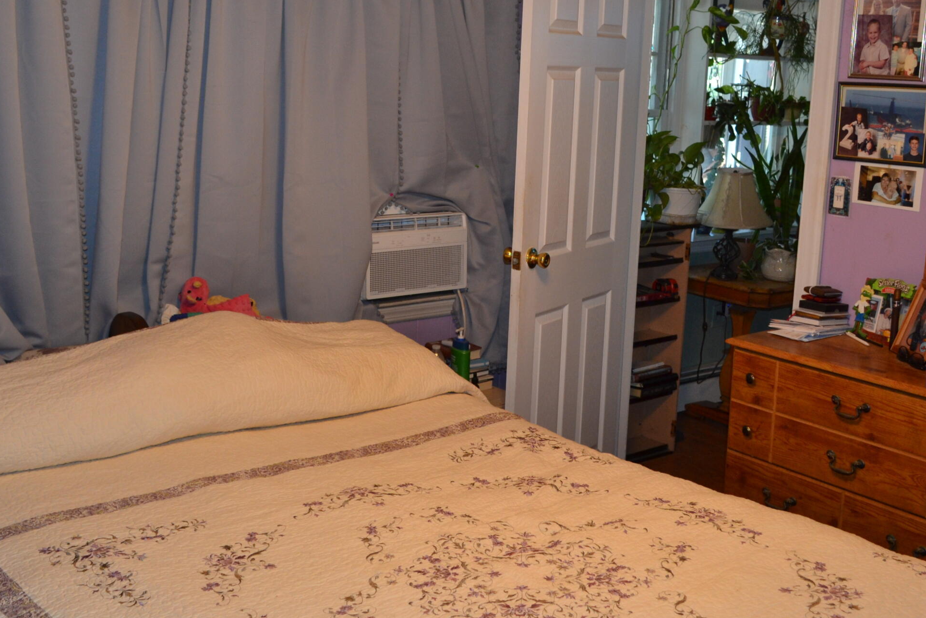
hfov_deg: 46.4
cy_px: 241
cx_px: 441
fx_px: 1080
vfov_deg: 31.8
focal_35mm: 42
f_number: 3.5
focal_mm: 18
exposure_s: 1/60
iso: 450
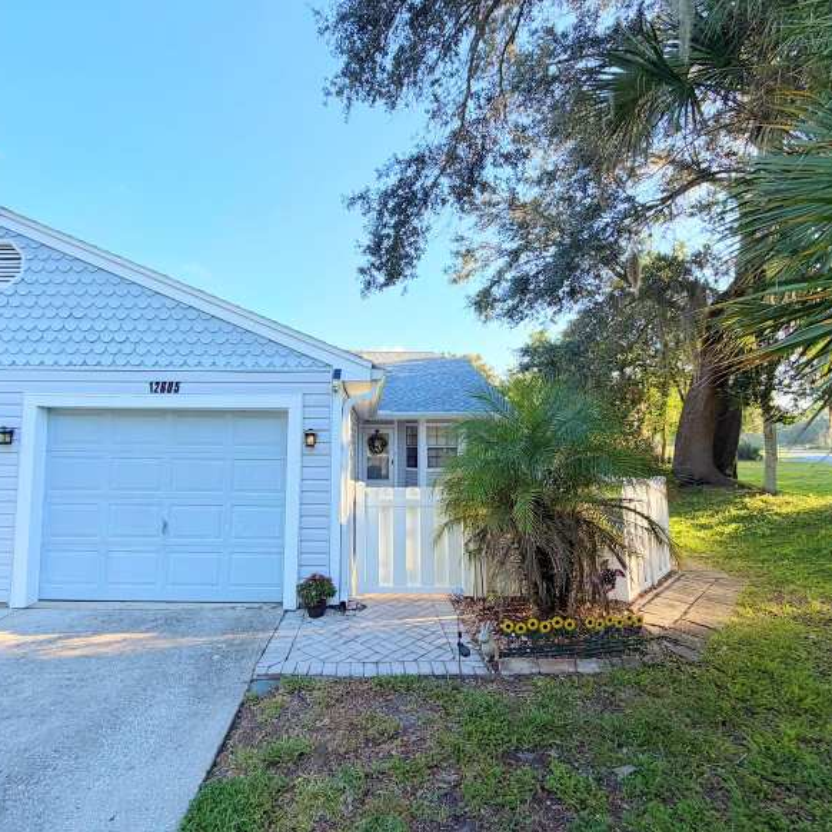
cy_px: 405
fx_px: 462
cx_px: 372
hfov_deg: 83.7
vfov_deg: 83.9
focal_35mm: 17
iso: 64
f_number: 2.2
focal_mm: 2.22
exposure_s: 1/502
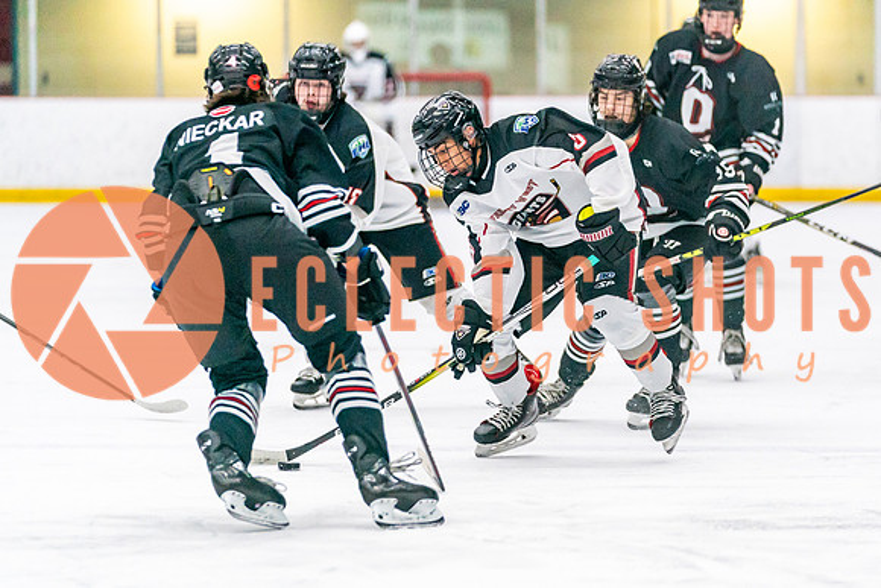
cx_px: 535
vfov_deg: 5.4
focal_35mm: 254
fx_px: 6209
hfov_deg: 8.1
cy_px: 310
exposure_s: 1/1250
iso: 3200
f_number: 2.8
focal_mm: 171
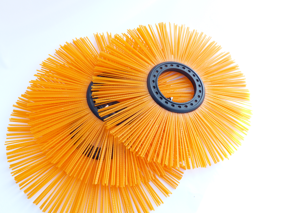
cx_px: 142
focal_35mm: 30
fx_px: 246
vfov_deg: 46.8
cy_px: 106
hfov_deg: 60.0
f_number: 4
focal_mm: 5.4
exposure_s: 1/250
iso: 100
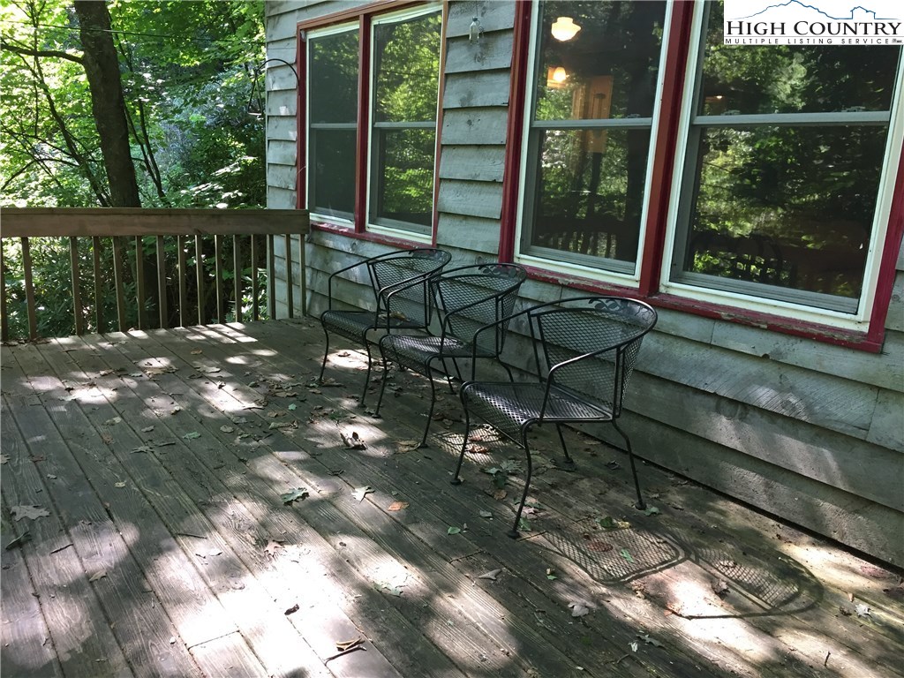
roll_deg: -2.8
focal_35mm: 29
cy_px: 339
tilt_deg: -12.8
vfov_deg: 48.2
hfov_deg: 61.7
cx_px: 452
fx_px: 757
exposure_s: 1/30
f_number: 2.2
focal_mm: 4.15
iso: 40
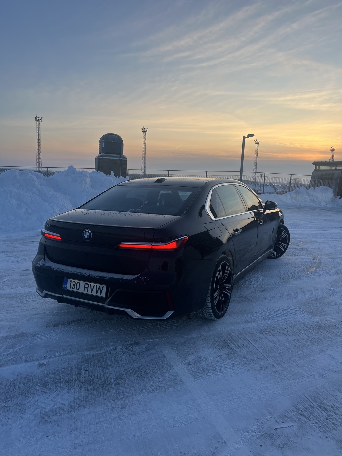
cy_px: 228
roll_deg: -2.1
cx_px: 171
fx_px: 343
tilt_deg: -8.6
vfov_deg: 67.3
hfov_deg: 53.1
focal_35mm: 26
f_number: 1.6
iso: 50
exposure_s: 1/602
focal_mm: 5.1
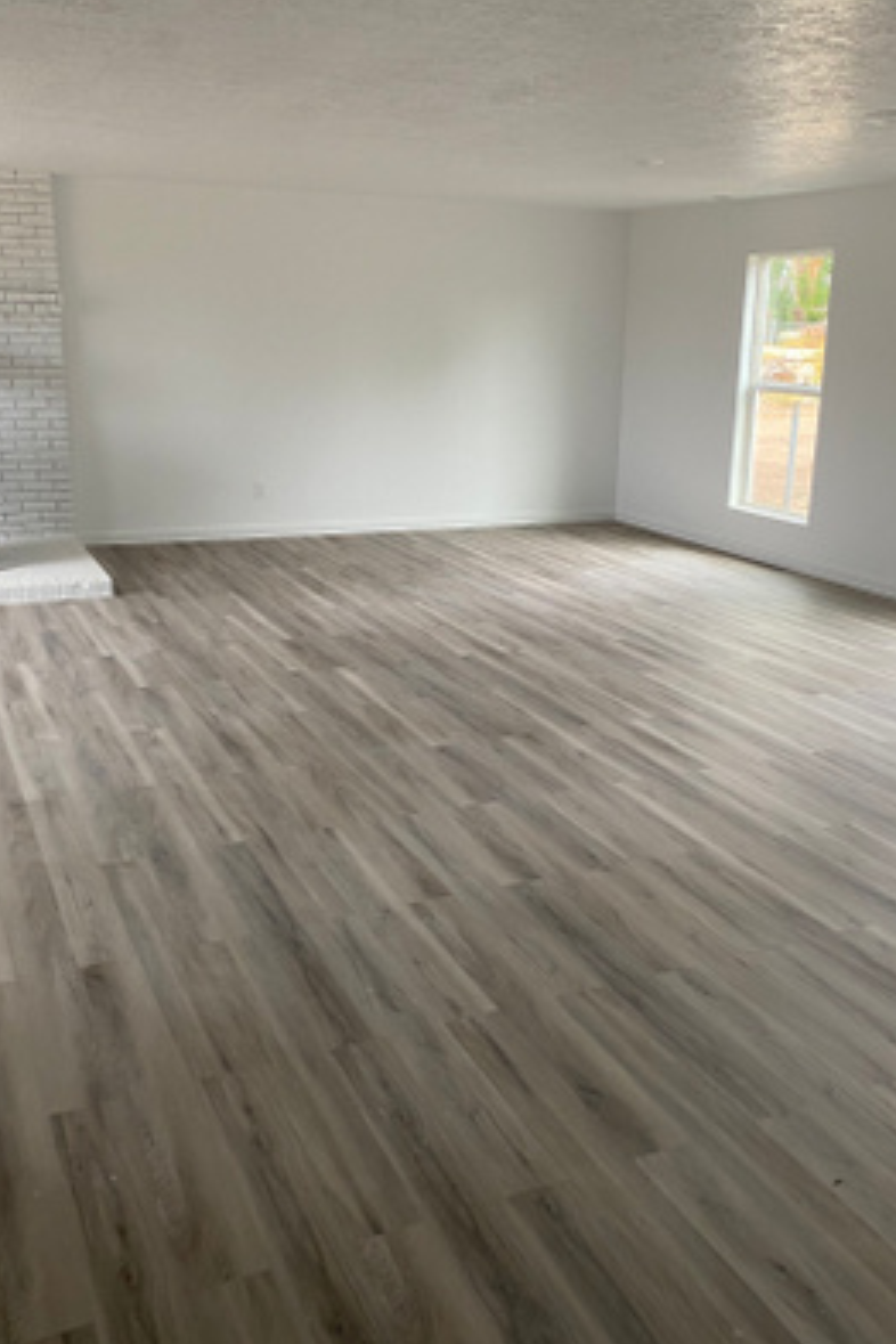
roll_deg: -0.7
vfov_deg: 57.2
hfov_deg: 40.0
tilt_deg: -13.8
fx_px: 1232
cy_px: 660
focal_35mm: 33
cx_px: 458
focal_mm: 4.25
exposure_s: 1/60
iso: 125
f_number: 1.8
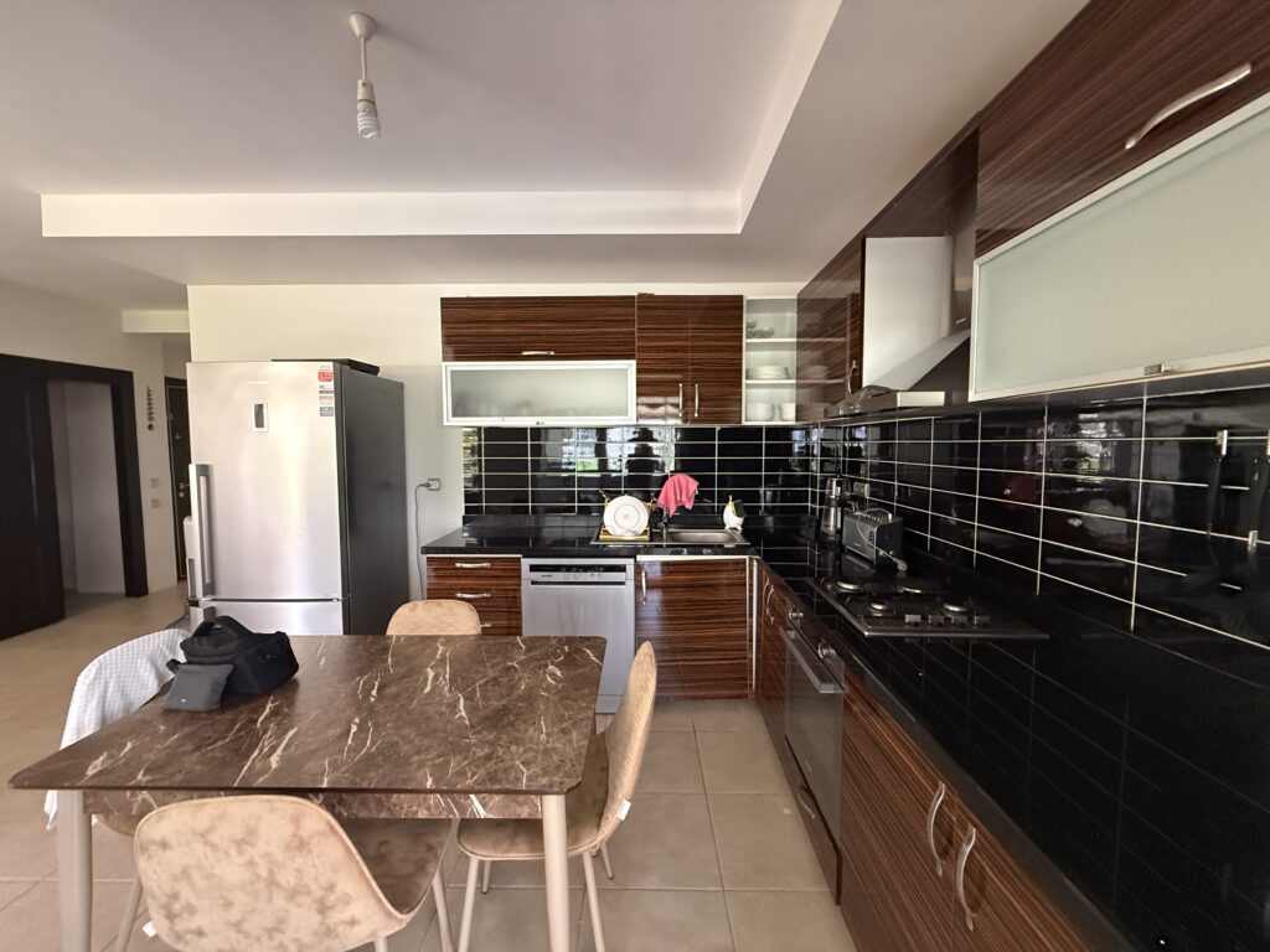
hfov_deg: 102.1
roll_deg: -0.3
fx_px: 514
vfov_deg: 85.7
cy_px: 476
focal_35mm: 14
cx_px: 635
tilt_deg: -3.4
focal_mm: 2.22
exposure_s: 1/60
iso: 800
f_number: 2.2
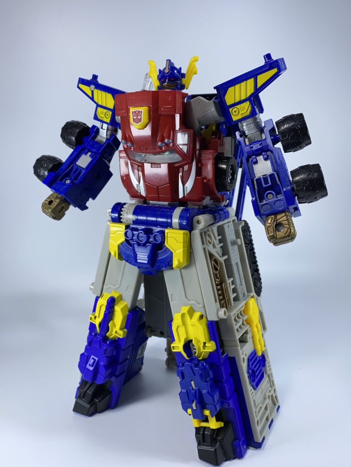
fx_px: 392
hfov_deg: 48.2
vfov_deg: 61.7
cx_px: 176
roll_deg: -0.5
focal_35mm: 29
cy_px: 234
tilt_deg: -9.9
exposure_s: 1/184
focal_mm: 4.25
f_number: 1.8
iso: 32
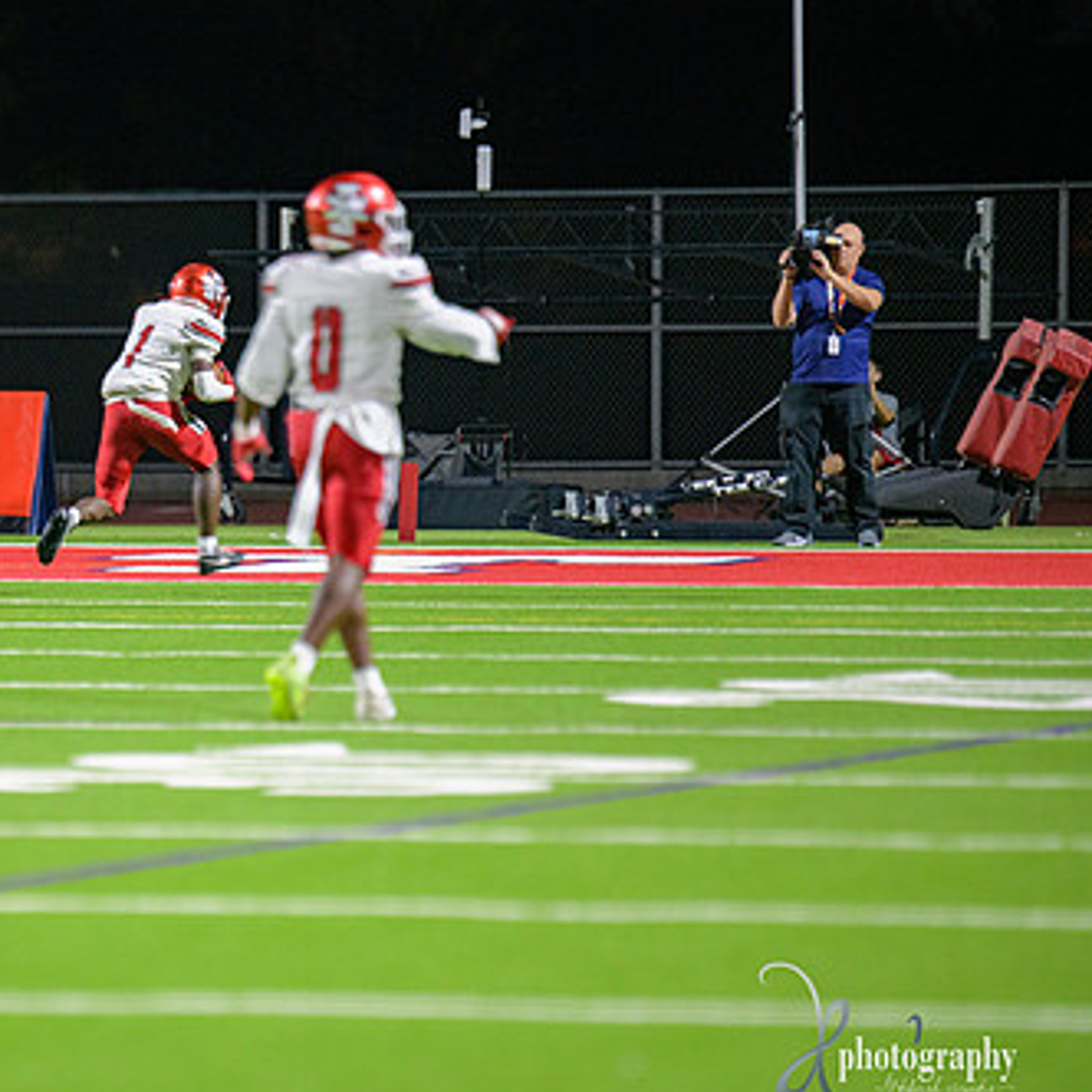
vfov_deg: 3.9
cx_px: 158
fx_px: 15918
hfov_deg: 3.9
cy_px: 567
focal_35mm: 446
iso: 2000
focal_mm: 300
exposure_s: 1/250
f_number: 2.8
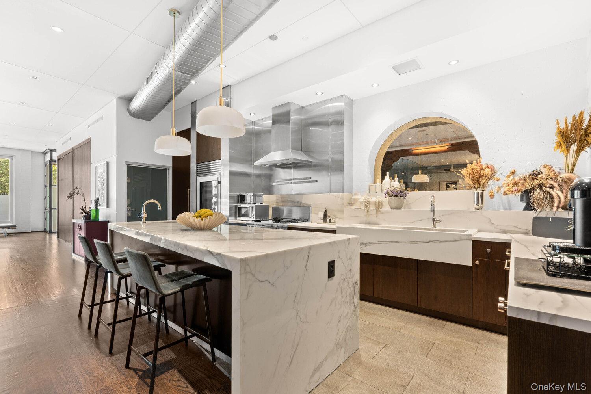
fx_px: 263
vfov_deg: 73.7
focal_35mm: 16
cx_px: 296
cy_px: 197
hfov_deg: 96.7
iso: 200
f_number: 11
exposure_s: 4
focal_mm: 16
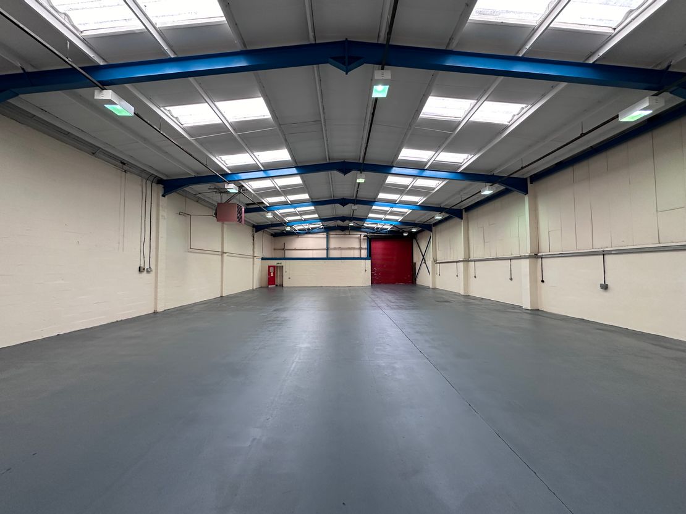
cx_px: 343
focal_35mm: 14
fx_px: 278
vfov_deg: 85.7
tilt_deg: +2.6
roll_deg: +0.1
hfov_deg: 102.1
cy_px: 257
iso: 200
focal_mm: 2.22
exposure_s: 1/50
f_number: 2.2
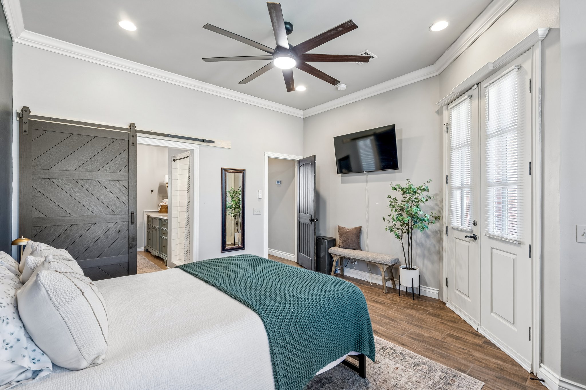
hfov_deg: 96.7
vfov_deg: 73.7
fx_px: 260
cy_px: 195
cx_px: 293
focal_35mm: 16
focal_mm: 16
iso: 200
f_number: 8
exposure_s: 1/6
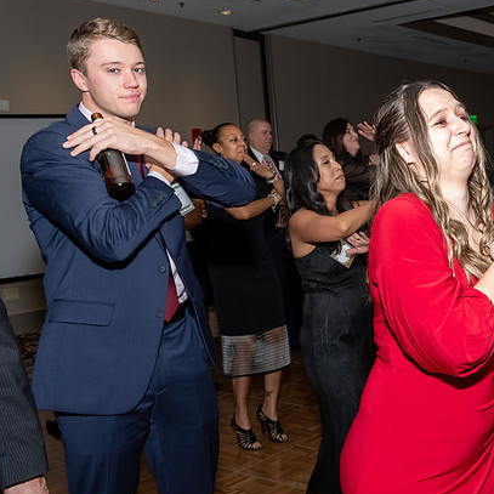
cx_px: 426
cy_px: 250
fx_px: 727
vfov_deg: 37.6
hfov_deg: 35.7
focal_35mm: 45
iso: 500
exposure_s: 1/250
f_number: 6.3
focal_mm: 19
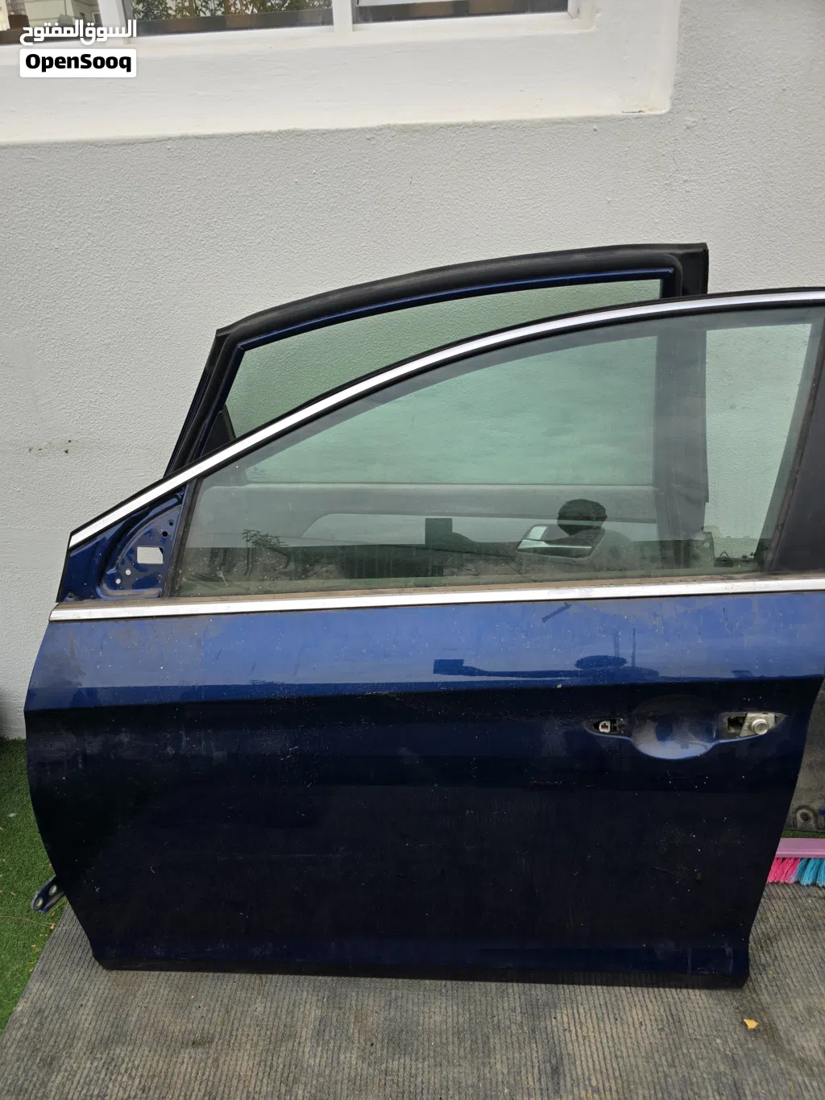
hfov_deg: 58.9
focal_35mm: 23
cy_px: 550
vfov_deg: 73.9
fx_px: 731
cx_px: 412
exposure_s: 1/180
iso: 20
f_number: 1.7
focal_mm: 6.3
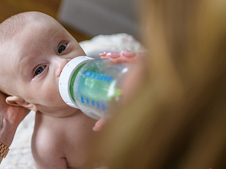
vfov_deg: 23.3
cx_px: 42
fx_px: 411
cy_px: 68
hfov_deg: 29.9
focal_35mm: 63
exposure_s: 1/125
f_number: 2
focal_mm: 35
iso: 200
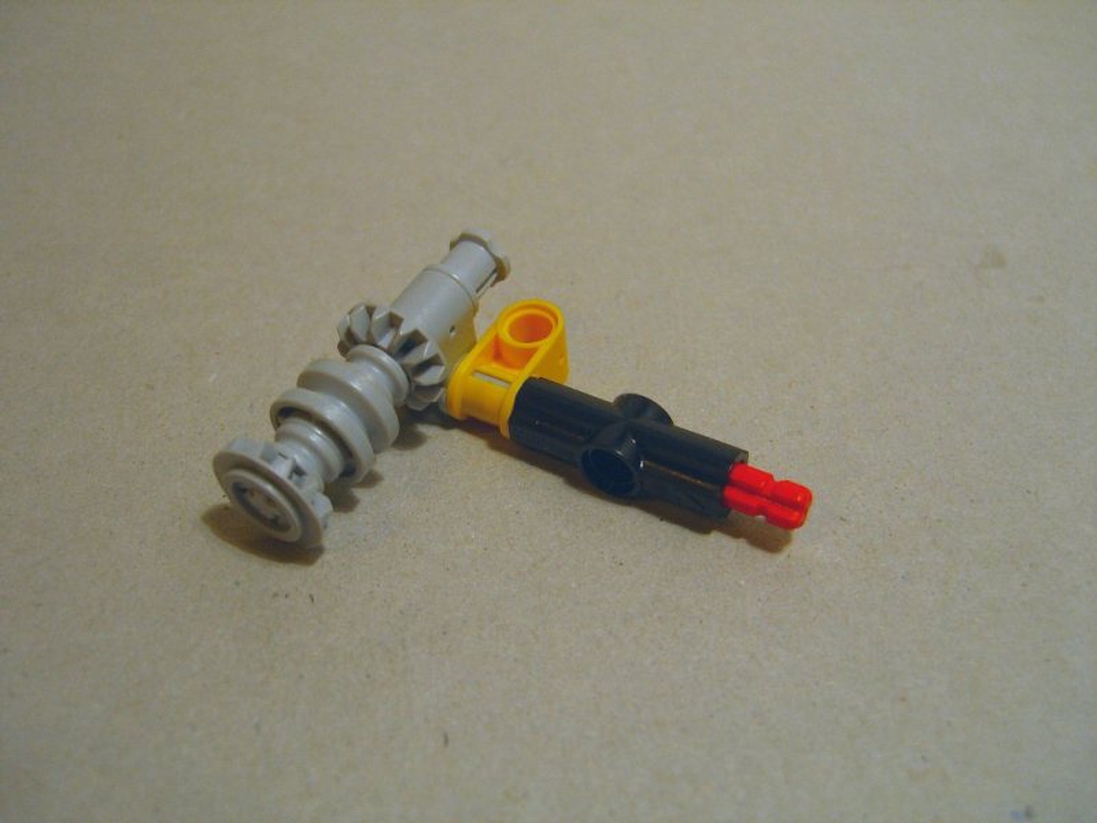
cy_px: 412
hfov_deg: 49.0
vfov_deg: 37.7
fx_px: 1204
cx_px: 548
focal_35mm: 38
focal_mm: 7.9
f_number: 2.8
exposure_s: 1/25
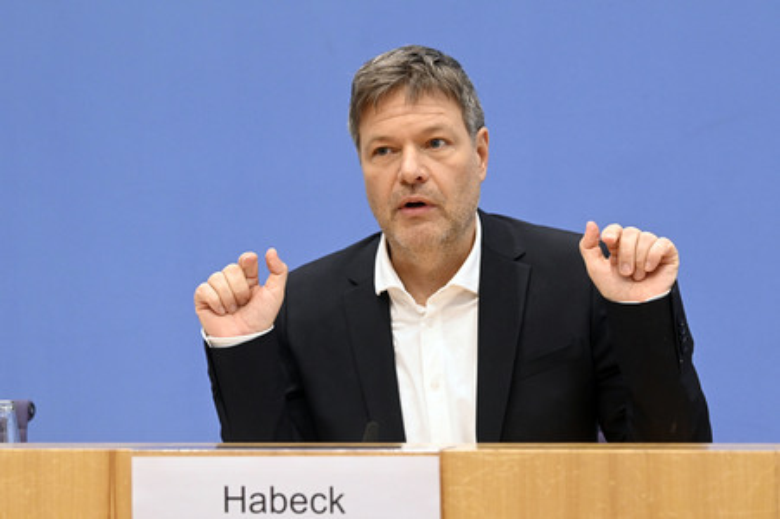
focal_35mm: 70
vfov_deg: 19.4
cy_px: 260
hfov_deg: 28.9
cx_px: 390
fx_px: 1516
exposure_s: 1/500
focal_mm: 70
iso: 5000
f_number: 5.6
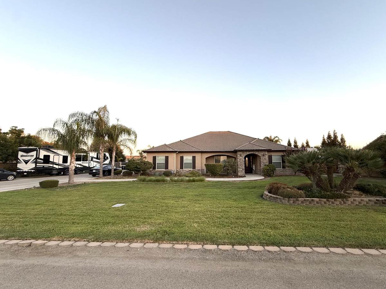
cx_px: 206
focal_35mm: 15
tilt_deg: +5.4
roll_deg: +0.7
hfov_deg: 98.0
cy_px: 146
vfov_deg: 81.7
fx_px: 167
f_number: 2.2
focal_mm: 2.22
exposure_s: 1/141
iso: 50
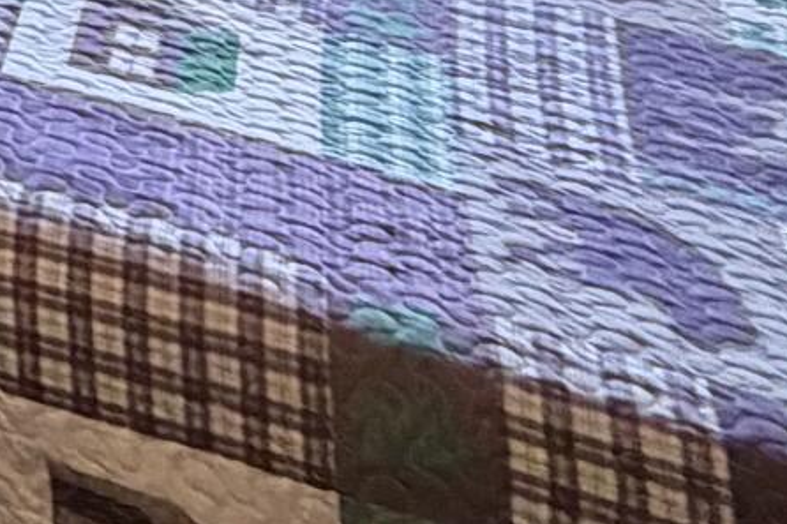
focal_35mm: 98
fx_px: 2141
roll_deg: +0.5
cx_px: -1087
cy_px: -801
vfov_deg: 11.2
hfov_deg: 14.3
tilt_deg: -5.4
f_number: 2.2
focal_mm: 2.22
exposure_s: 1/60
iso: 400
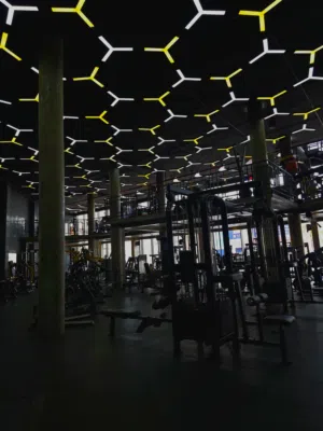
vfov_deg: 73.9
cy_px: 216
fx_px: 286
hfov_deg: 58.9
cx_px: 162
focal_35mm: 23
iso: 50
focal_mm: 6.3
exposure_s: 1/101
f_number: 1.7
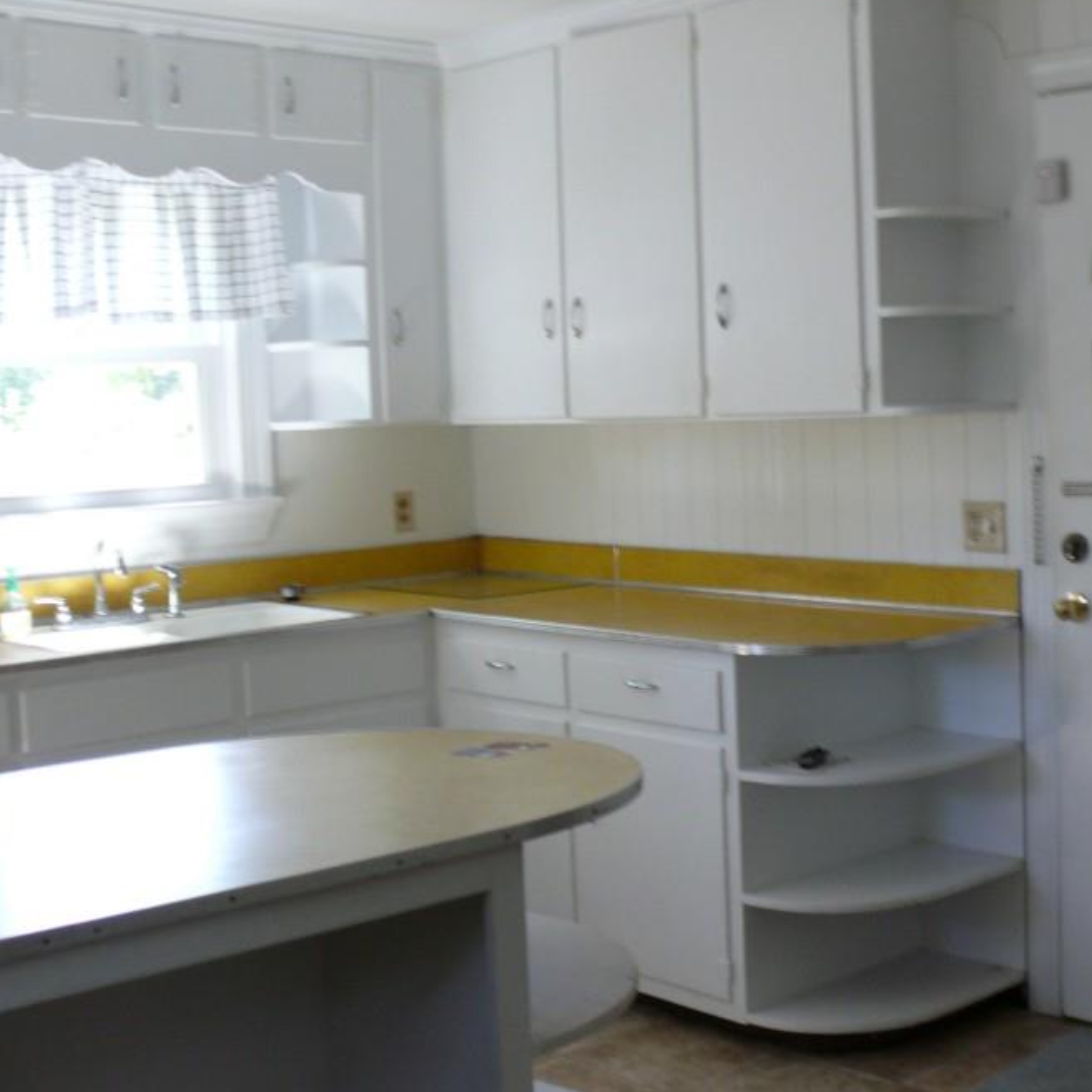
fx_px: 1820
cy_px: 485
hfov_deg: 33.2
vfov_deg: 33.4
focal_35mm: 51
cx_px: 678
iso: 200
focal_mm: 7.7
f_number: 2.8
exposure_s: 1/30
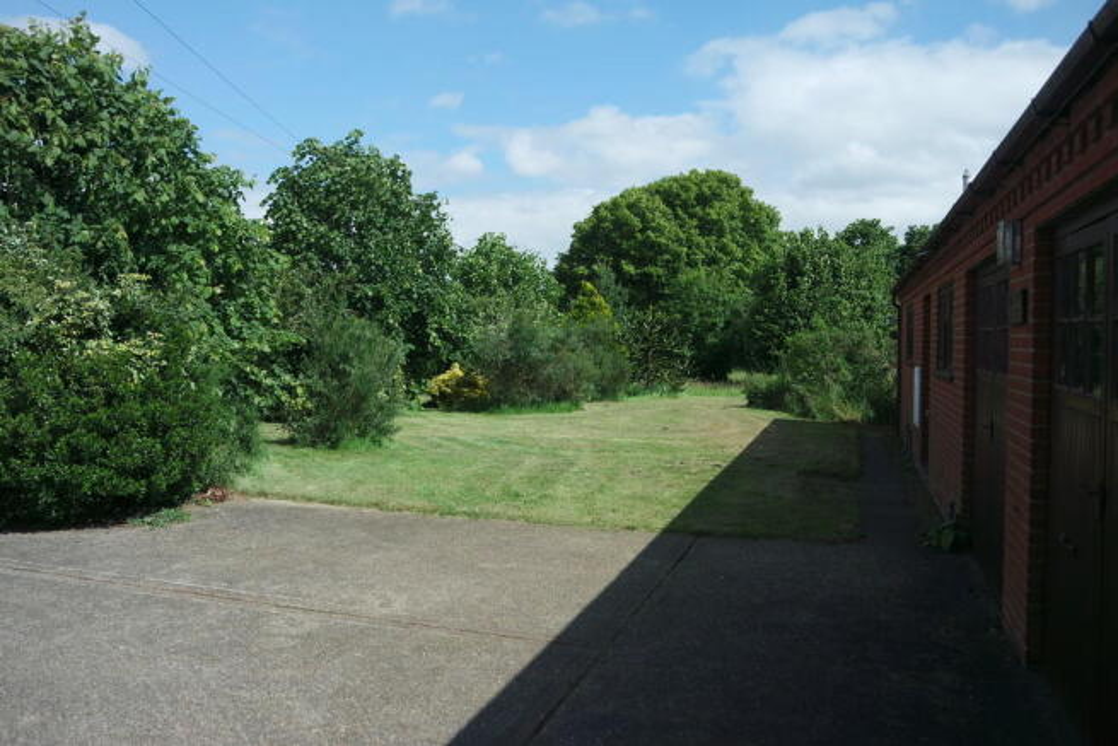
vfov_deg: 43.6
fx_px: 932
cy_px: 373
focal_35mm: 30
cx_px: 559
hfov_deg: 61.9
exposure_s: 1/800
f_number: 4
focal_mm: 20
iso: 100
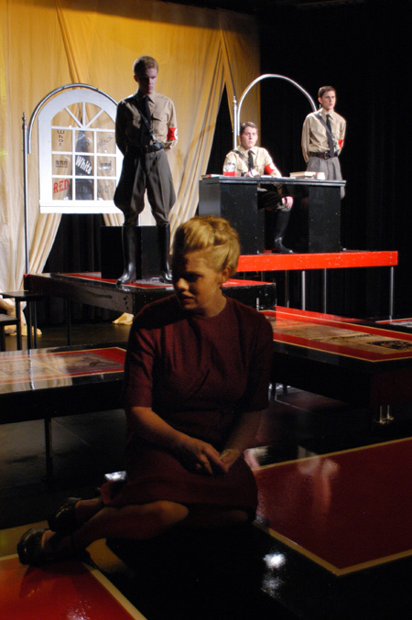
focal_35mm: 45
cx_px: 206
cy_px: 310
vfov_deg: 43.6
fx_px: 774
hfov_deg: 29.8
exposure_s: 1/40
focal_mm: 30
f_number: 3.8
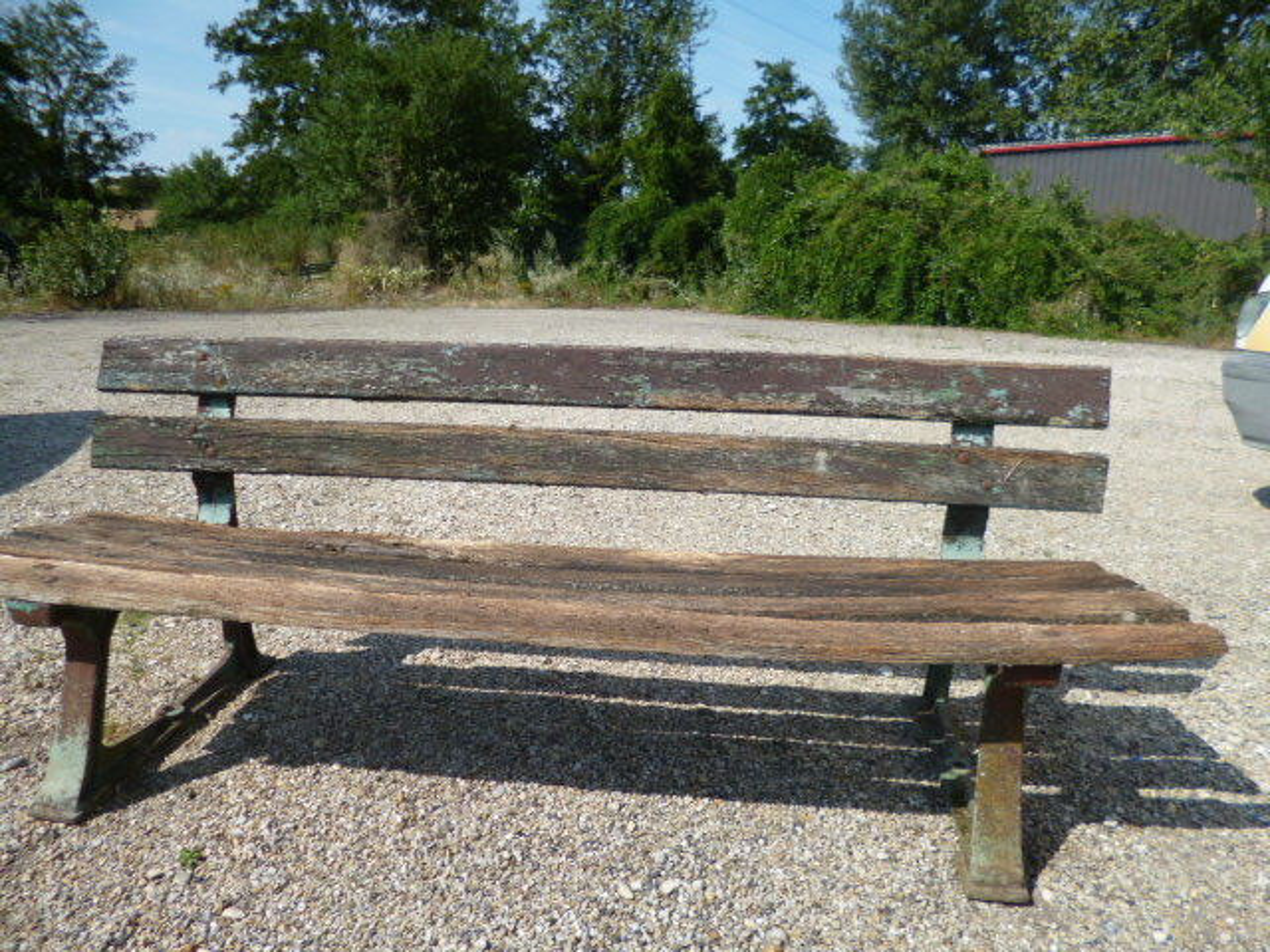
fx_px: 881
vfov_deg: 56.8
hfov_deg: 71.6
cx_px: 635
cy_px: 476
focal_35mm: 24
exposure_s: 1/1300
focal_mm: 4.3
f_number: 2.5
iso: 100
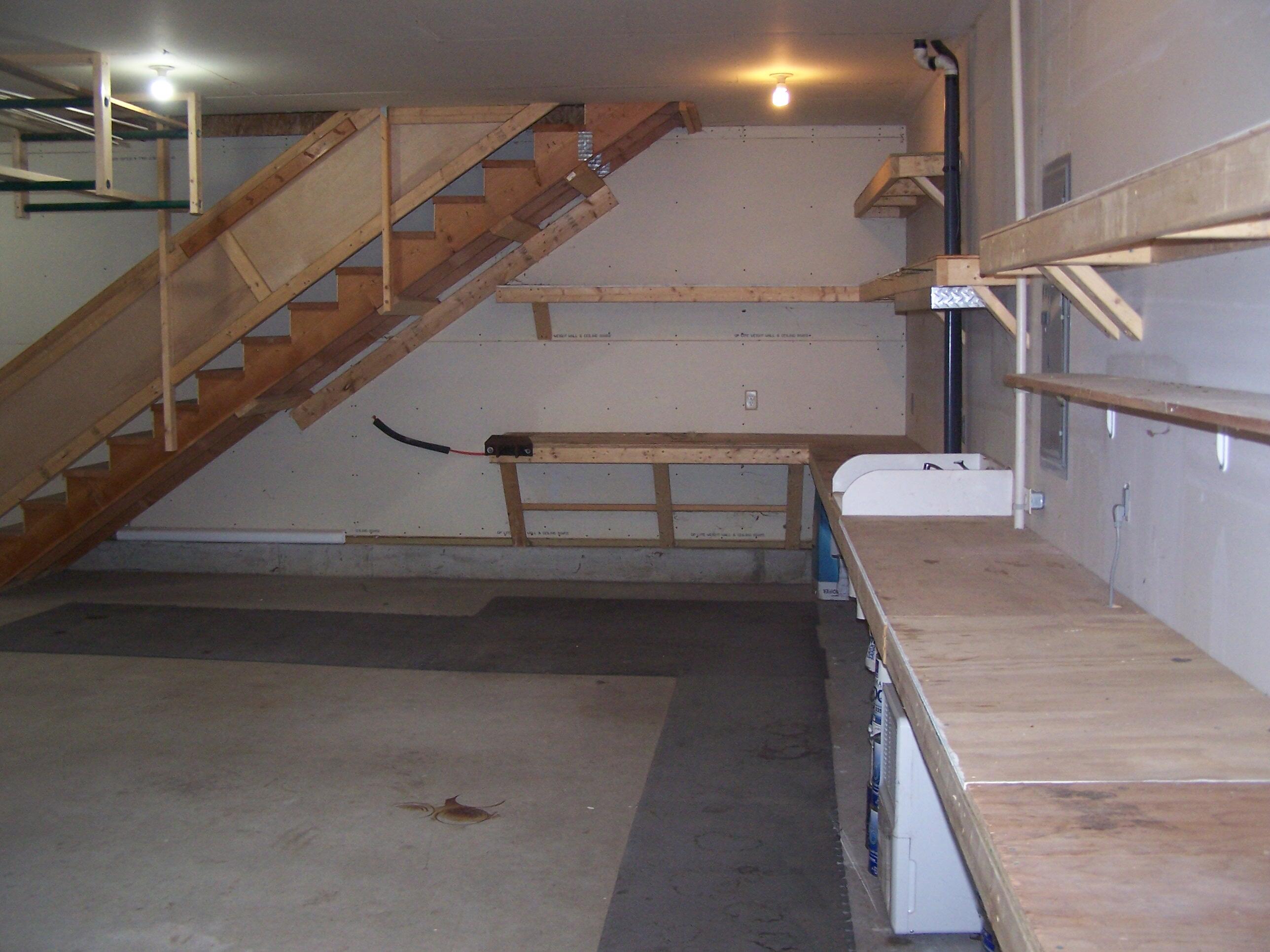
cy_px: 476
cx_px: 635
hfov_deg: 49.0
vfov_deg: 37.7
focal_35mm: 38
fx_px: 1394
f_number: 2.8
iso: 140
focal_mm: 6.3
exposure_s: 1/60
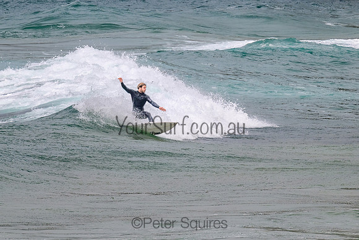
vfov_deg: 1.3
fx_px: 10935
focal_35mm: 1096
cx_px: 161
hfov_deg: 1.9
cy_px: 100
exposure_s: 1/2000
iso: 500
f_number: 11
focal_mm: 800
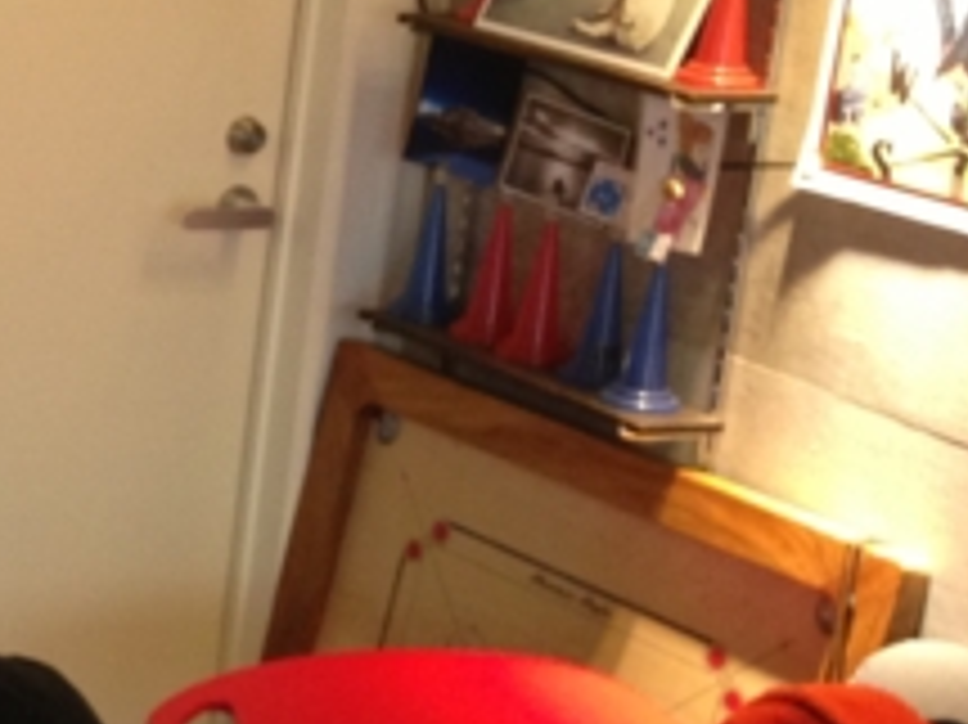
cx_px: -639
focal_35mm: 123
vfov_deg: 12.0
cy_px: 351
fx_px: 3438
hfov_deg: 14.5
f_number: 2.4
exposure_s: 1/20
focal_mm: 4.13
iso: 125
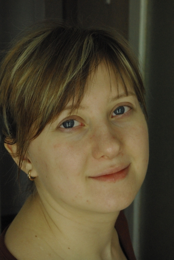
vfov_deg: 24.7
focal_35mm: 82
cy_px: 130
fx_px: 593
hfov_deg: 16.7
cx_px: 87
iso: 1600
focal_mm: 55
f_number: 16
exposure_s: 1/30
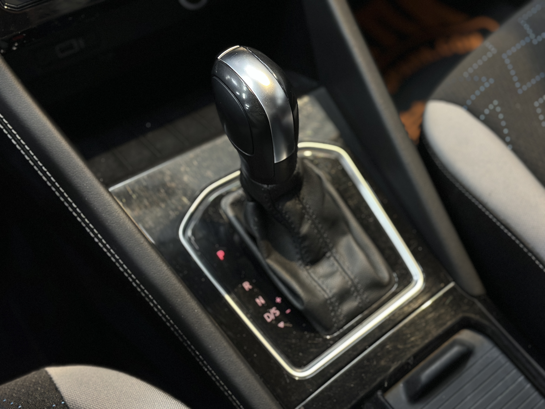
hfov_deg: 39.7
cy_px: 204
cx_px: 272
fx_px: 756
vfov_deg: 30.3
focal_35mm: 48
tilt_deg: -57.0
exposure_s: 1/50
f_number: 1.78
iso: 250
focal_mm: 6.86
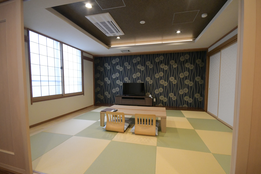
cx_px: 130
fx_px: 109
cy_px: 87
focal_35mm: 15
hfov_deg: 100.4
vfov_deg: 77.3
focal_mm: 10
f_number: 8
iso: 6400
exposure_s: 1/250
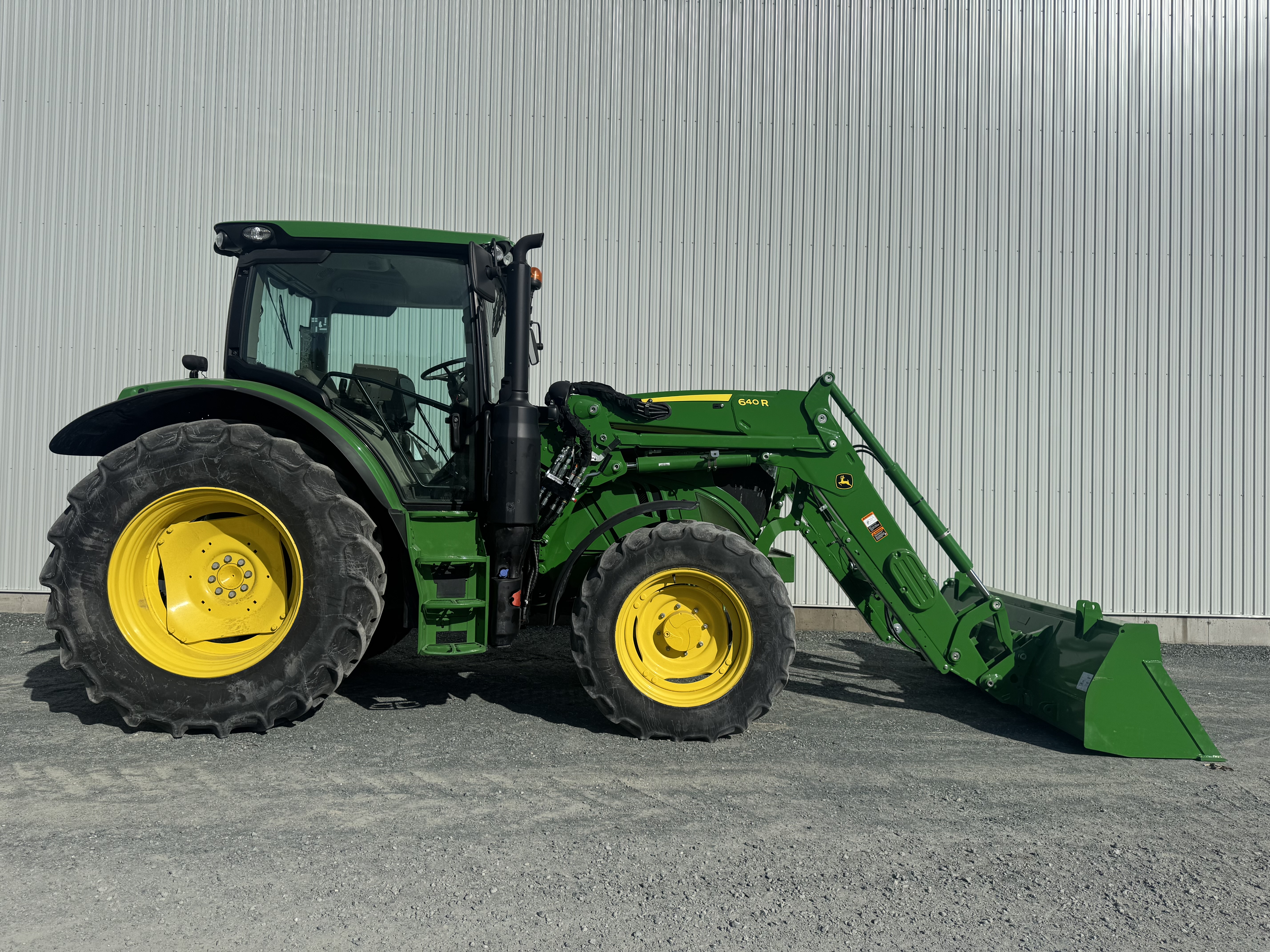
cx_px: 635
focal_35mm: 24
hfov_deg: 71.6
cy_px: 476
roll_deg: -0.6
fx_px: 881
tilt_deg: +2.1
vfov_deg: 56.8
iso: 80
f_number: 1.78
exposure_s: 1/9009
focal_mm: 6.76
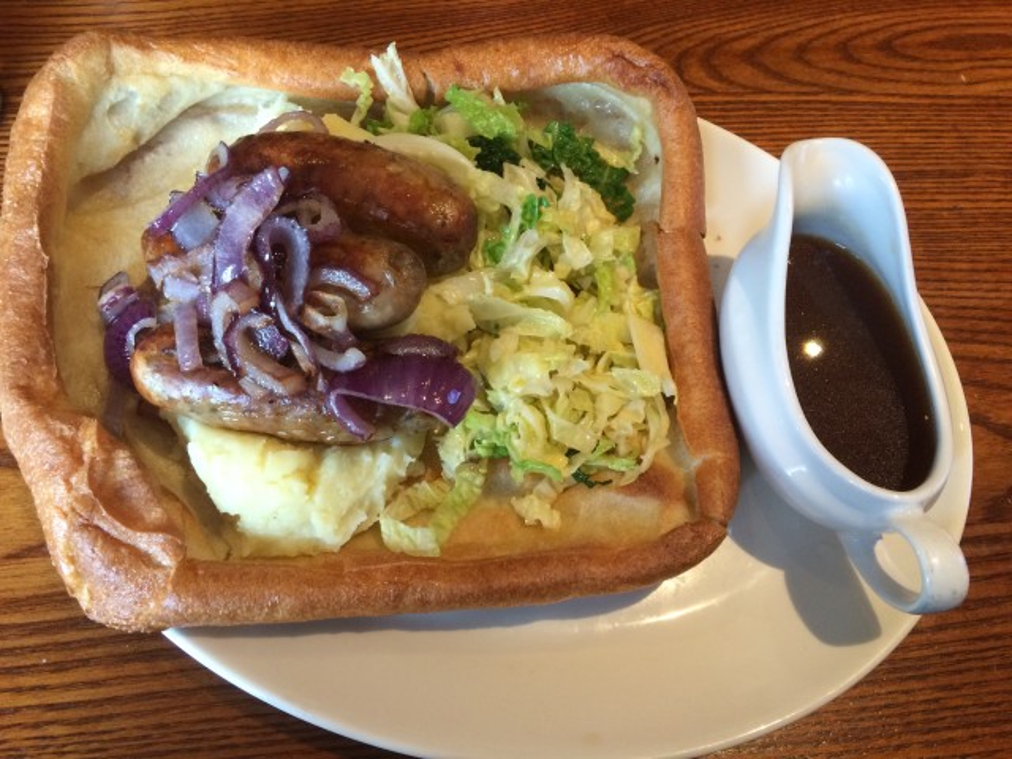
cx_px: 506
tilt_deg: -66.9
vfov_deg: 48.2
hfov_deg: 61.7
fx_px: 848
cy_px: 380
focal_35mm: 29
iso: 160
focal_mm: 4.15
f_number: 2.2
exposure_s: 1/30
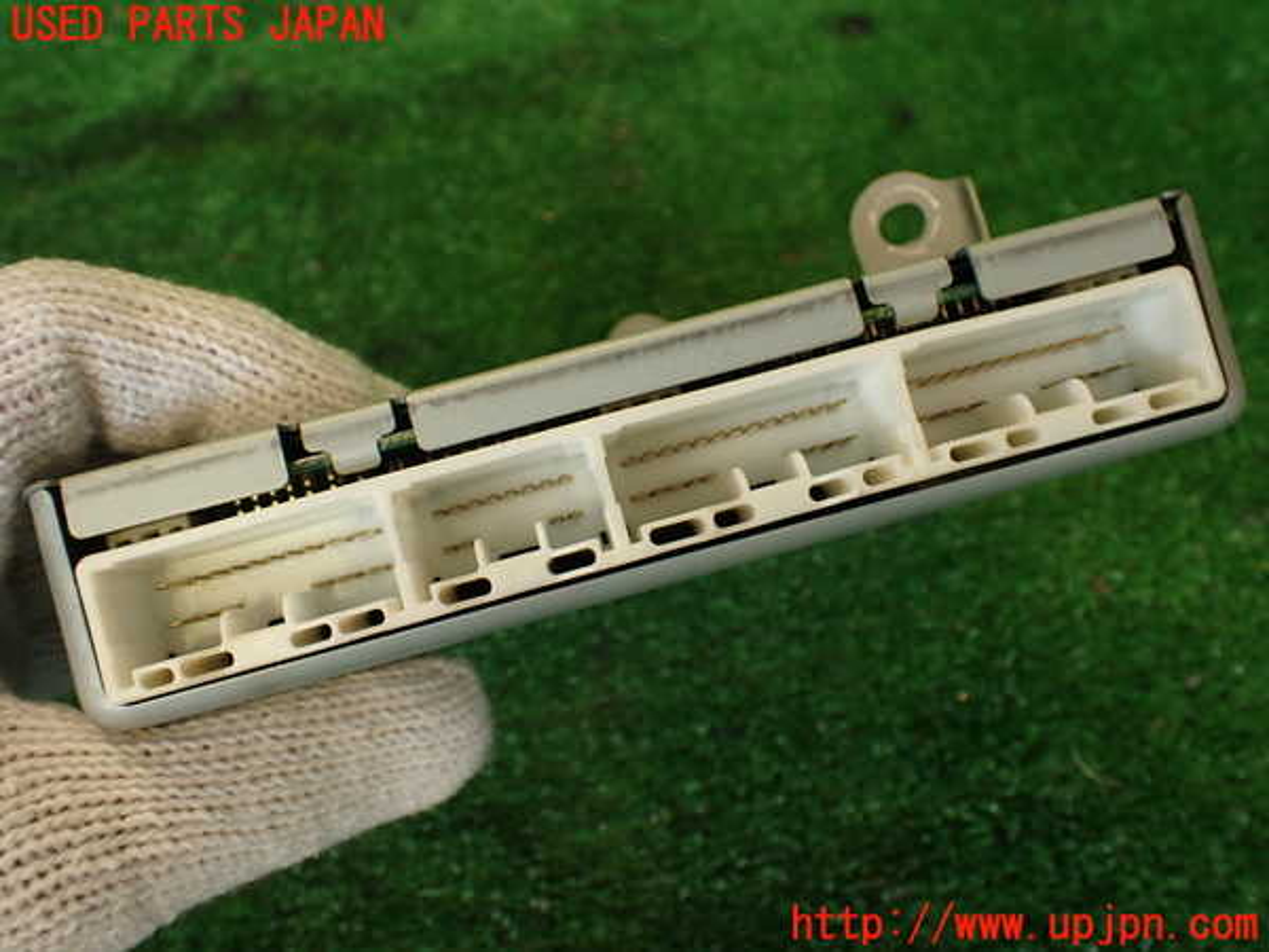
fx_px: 1100
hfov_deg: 60.0
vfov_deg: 46.8
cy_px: 476
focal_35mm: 30
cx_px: 634
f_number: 2.3
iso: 125
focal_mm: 5.4
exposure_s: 1/60
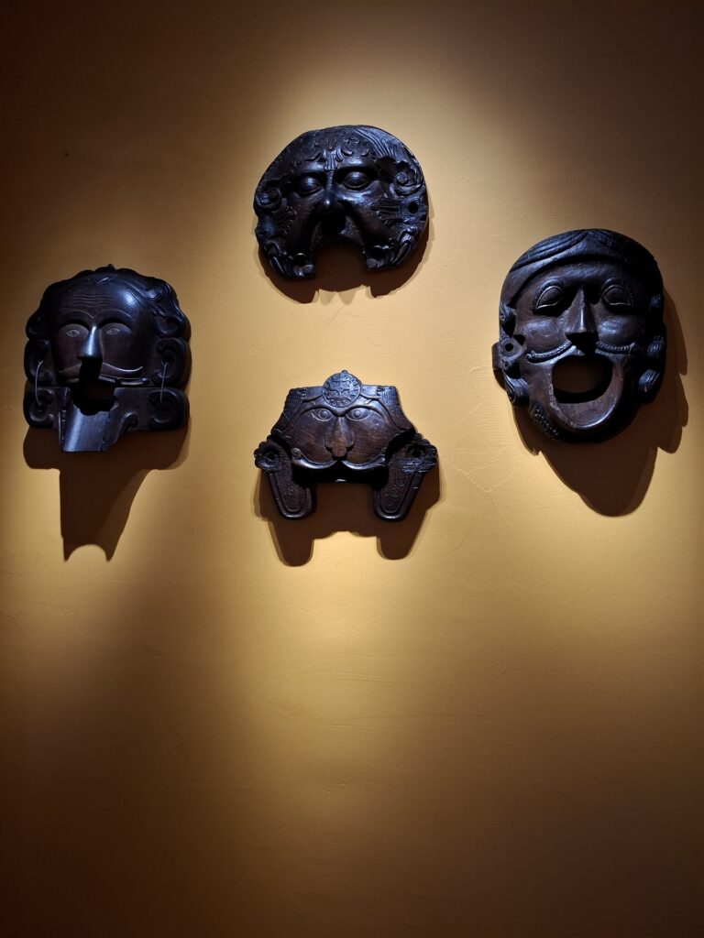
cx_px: 352
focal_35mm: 23
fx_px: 624
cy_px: 469
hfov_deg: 58.9
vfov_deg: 73.9
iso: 400
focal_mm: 5.54
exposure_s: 1/30
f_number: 1.8
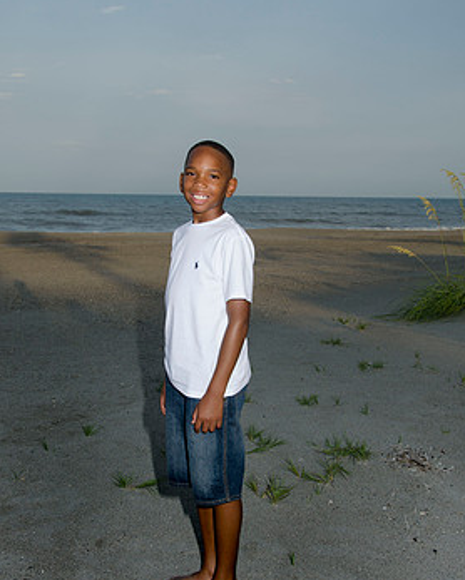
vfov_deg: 36.6
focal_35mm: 51
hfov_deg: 29.7
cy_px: 313
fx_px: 877
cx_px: 221
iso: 100
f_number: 7.1
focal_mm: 28
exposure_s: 1/250
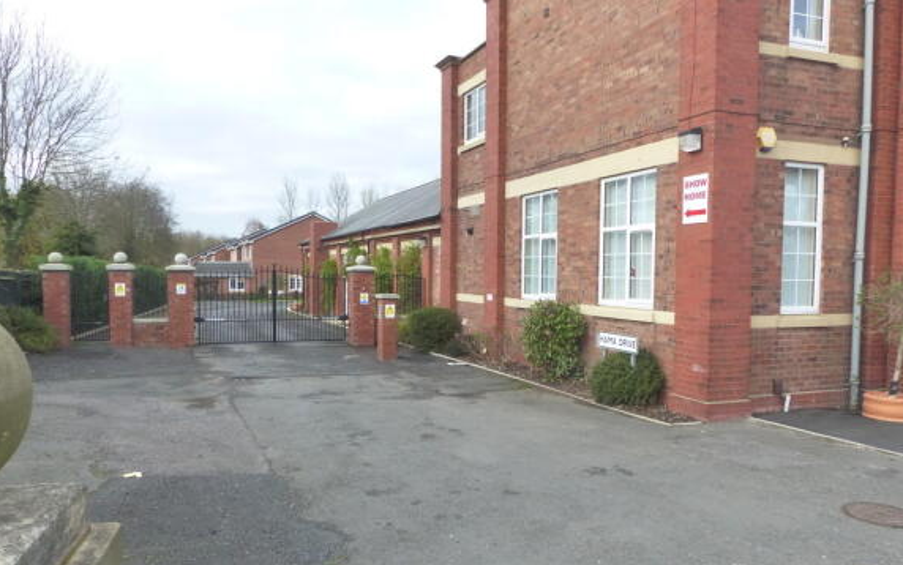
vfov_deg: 46.0
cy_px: 307
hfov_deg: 68.4
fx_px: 665
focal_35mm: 27
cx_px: 454
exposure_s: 1/160
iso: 400
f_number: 4
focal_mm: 4.5
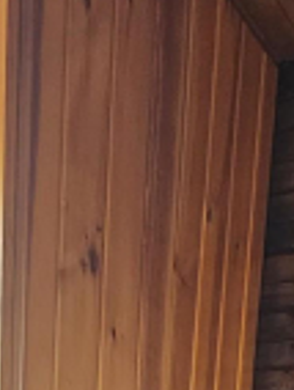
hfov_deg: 23.6
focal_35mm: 61
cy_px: 639
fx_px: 689
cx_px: 38
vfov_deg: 23.0
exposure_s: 1/60
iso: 200
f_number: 2.2
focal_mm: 2.2
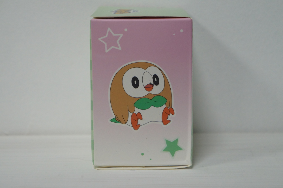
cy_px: 94
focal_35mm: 82
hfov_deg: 24.6
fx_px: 648
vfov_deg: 16.5
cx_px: 142
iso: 1600
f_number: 5.6
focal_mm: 55
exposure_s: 1/100
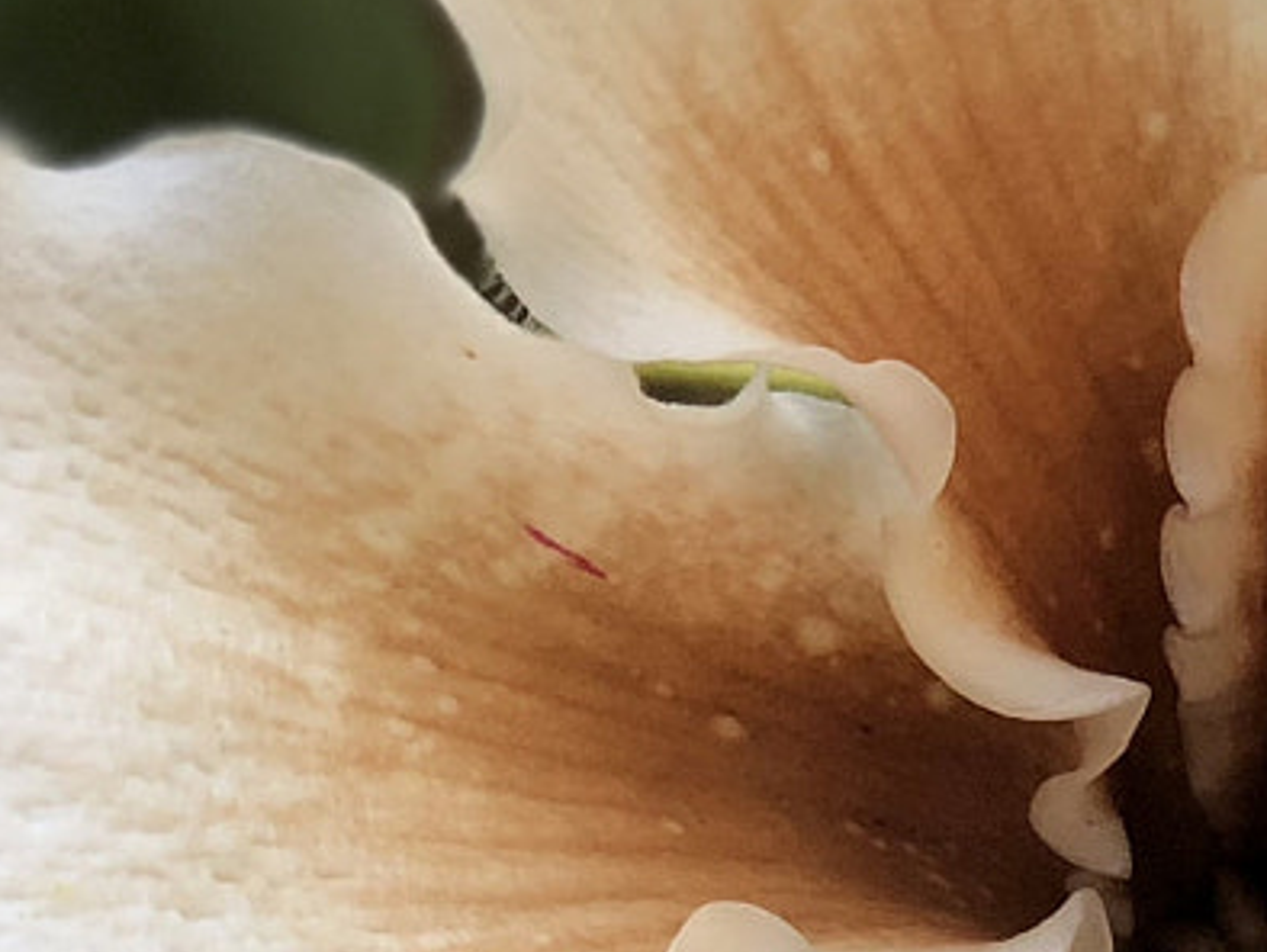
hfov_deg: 9.3
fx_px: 7728
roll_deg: +5.5
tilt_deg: +25.3
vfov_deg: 7.0
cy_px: 849
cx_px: 1074
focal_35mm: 211
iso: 40
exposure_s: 1/120
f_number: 2.4
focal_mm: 6
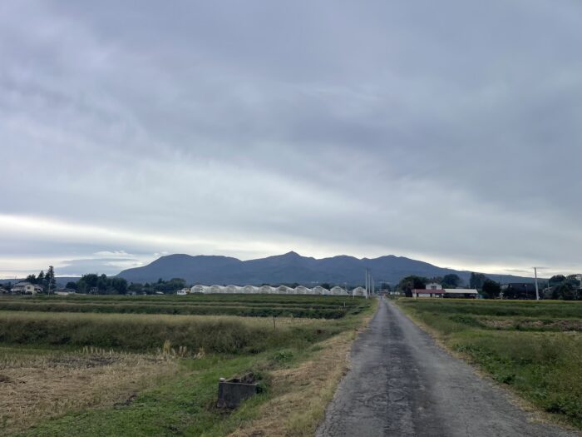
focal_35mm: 25
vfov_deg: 54.9
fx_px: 420
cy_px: 218
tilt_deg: +11.2
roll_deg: -2.3
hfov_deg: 69.4
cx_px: 291
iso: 32
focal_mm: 5.1
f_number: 1.6
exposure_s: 1/831
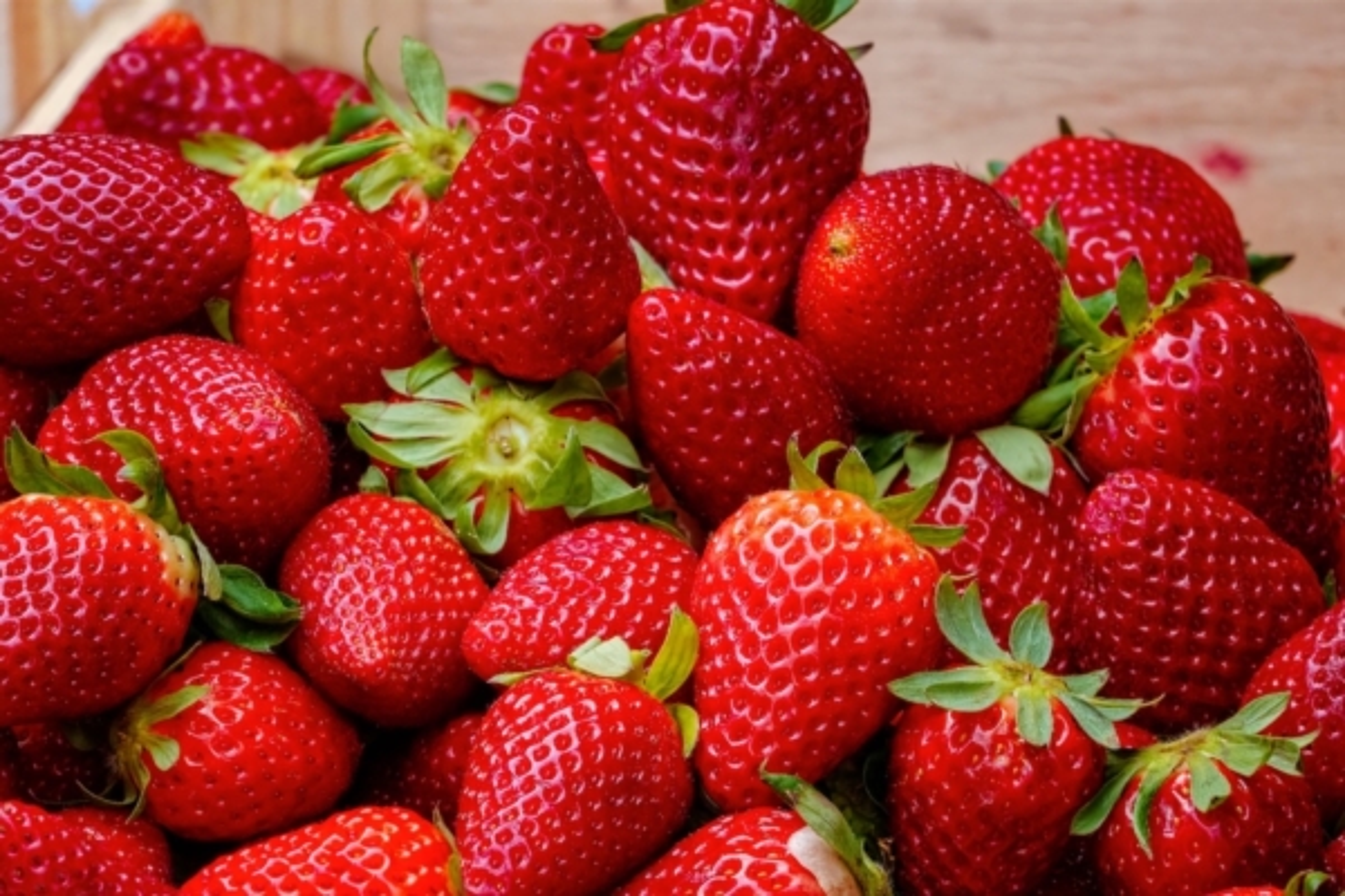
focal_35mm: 327
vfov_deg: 4.2
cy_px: 448
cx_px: 672
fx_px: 12216
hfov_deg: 6.3
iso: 5000
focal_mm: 218
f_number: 18
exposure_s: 1/400
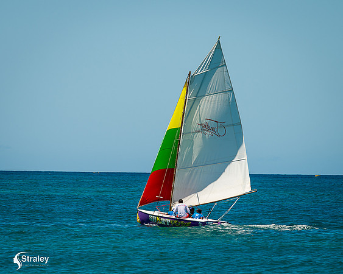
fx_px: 4148
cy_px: 31
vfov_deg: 3.8
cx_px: 39
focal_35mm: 409
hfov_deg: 4.7
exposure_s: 1/320
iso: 80
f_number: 8
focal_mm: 200
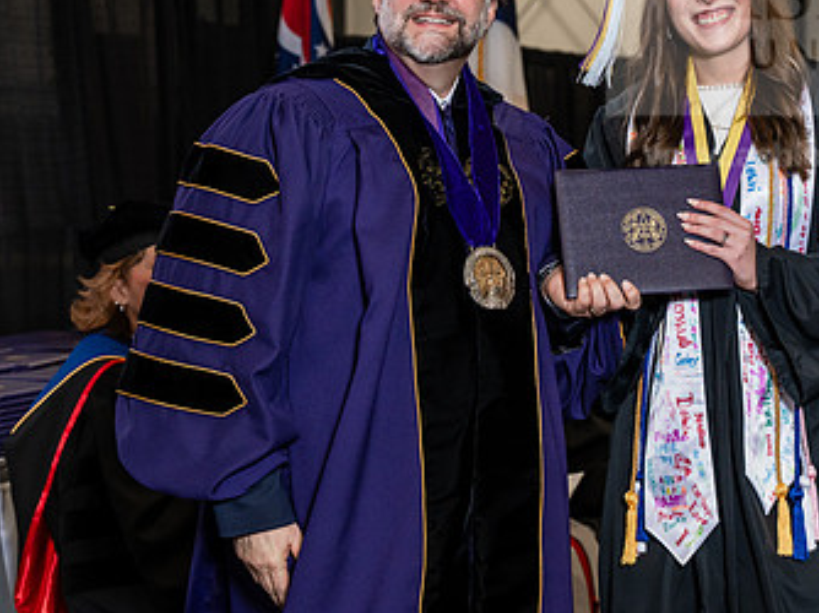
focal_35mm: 117
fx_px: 2766
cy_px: 207
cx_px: 532
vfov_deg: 12.6
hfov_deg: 16.8
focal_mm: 70
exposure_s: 1/200
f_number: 5
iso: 1250
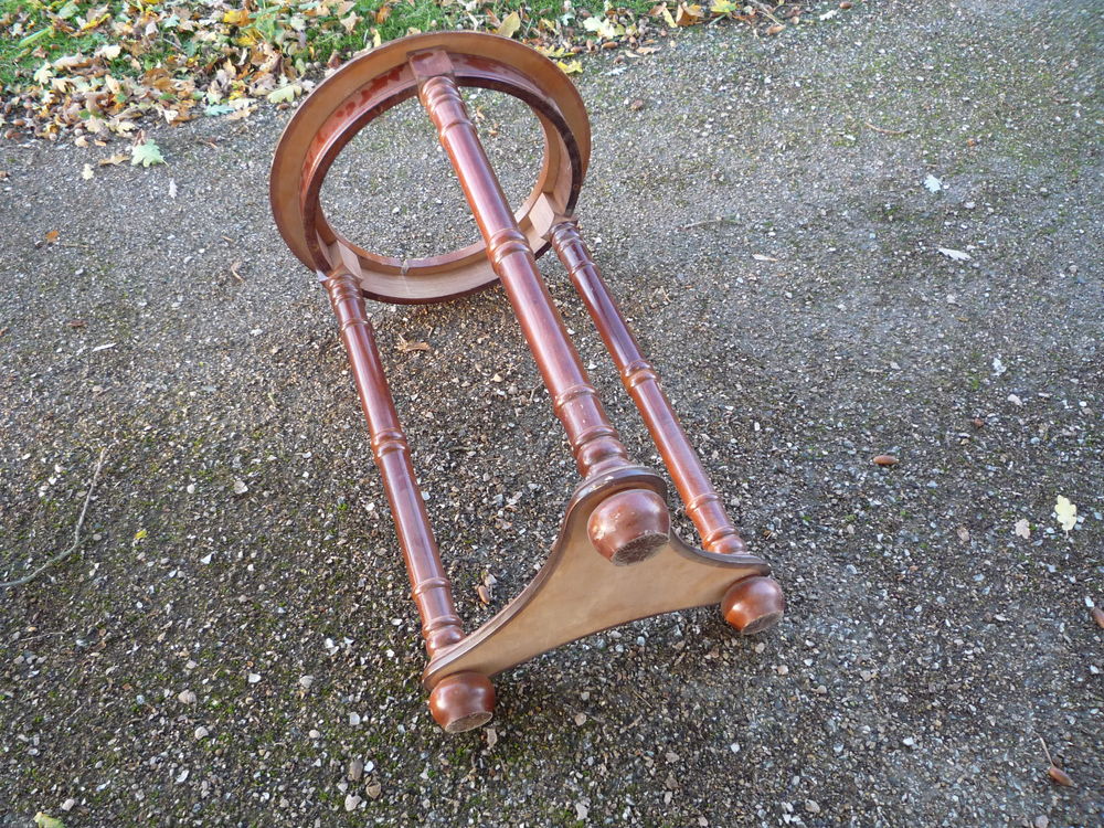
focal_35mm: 30
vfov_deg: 46.8
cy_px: 414
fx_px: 957
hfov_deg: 60.0
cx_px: 552
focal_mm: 5.2
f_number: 3.3
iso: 160
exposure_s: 1/30
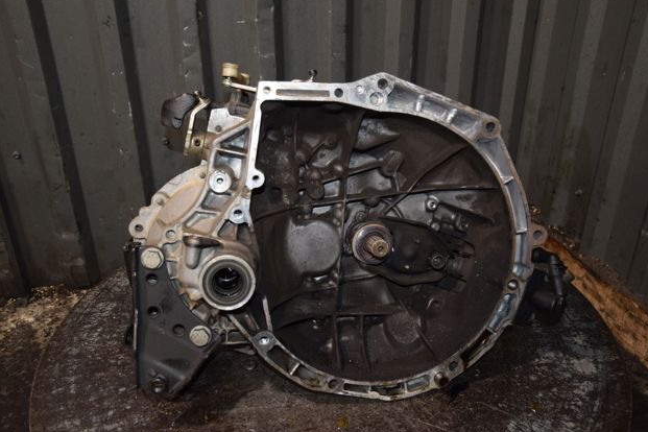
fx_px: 612
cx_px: 316
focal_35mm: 34
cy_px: 215
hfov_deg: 55.8
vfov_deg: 38.9
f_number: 5
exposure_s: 1/60
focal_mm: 22
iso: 800
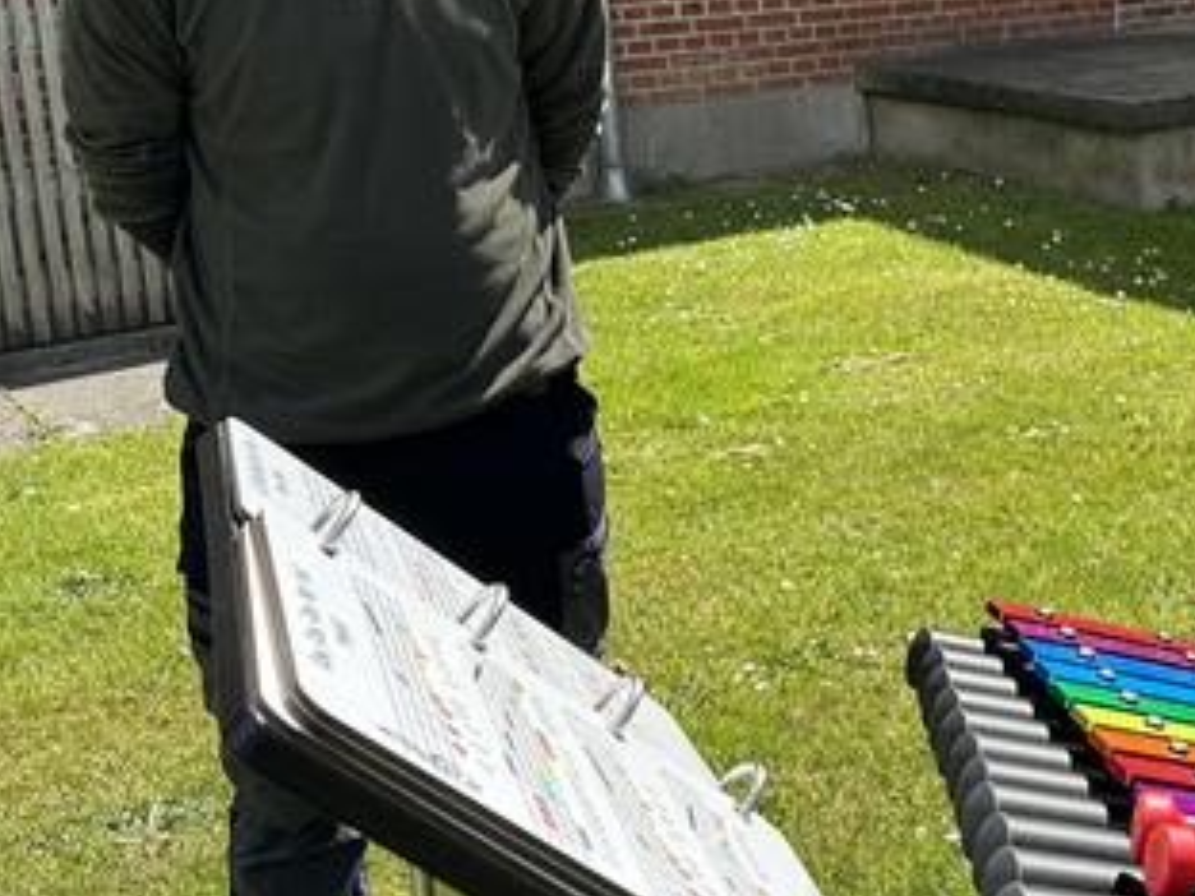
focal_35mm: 59
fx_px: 2037
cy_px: 230
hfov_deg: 30.0
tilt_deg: -10.4
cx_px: 1249
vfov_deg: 24.6
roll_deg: +2.5
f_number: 1.78
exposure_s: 1/1562
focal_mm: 6.86
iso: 80
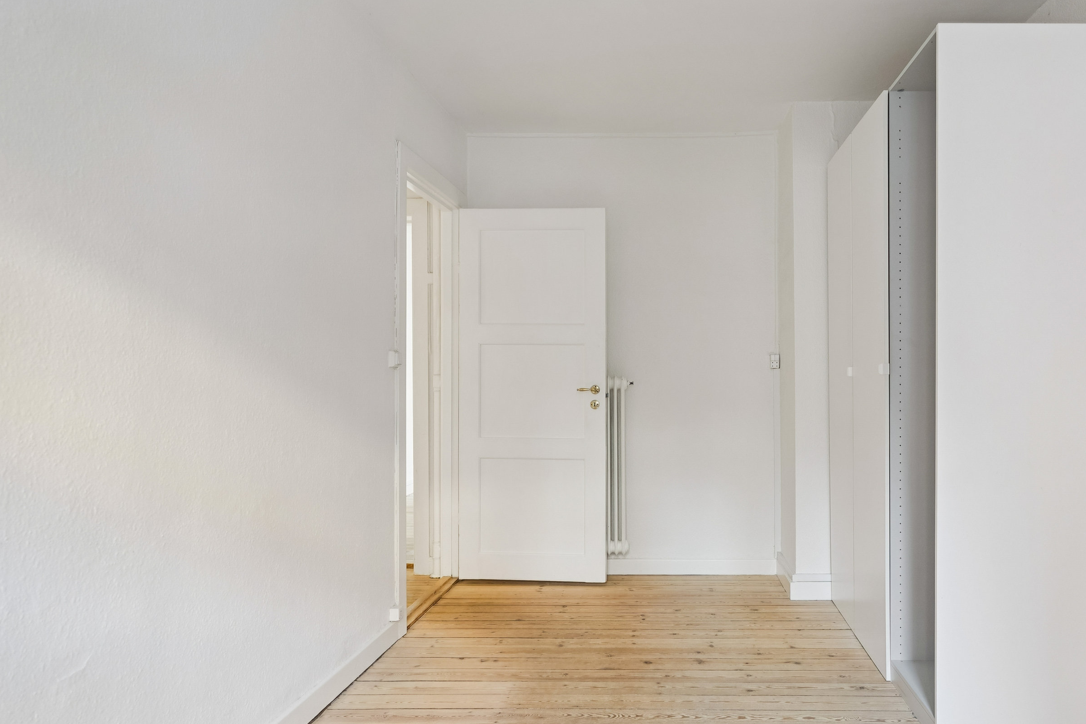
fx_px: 603
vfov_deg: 61.9
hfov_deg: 83.6
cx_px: 611
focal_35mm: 20
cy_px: 357
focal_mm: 16
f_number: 5
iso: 320
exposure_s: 1/10
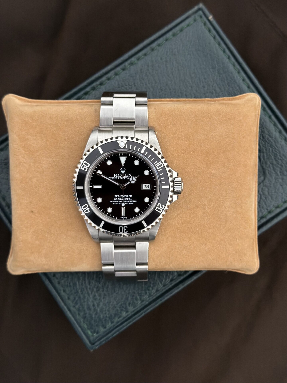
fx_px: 531
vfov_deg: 39.7
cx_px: 144
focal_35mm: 48
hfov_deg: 30.3
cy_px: 192
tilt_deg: -85.1
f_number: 1.78
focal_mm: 6.76
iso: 250
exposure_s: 1/8772
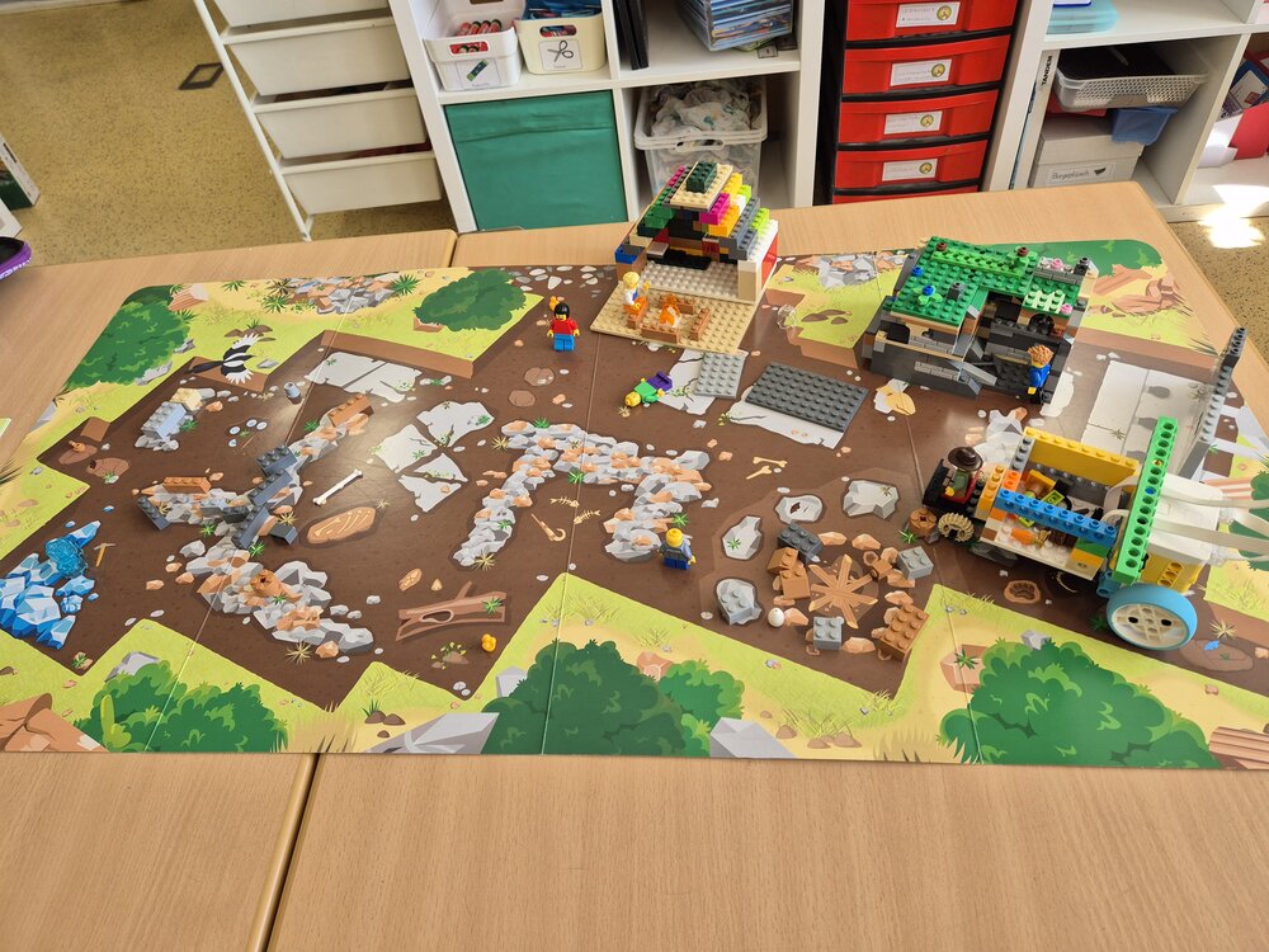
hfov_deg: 73.9
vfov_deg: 58.9
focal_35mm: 23
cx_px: 634
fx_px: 843
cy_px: 476
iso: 80
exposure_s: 1/180
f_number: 1.8
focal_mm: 5.4
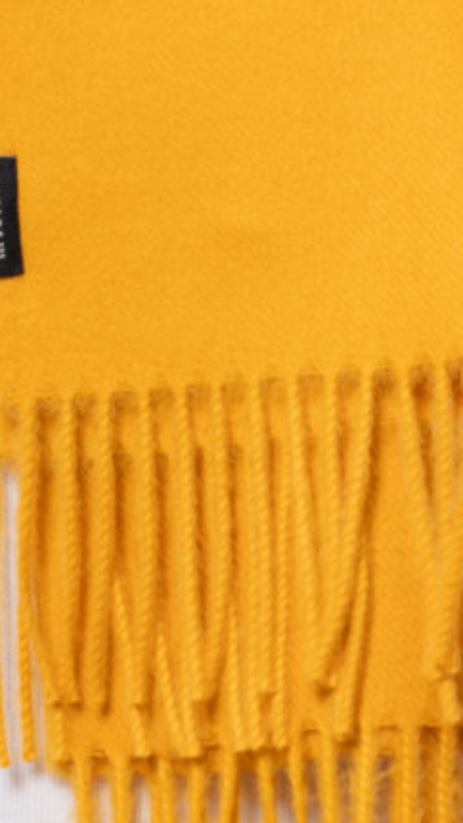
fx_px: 8836
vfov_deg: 5.3
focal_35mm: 405
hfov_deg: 3.0
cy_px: 119
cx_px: 187
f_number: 7.1
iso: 200
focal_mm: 65
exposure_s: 1/200
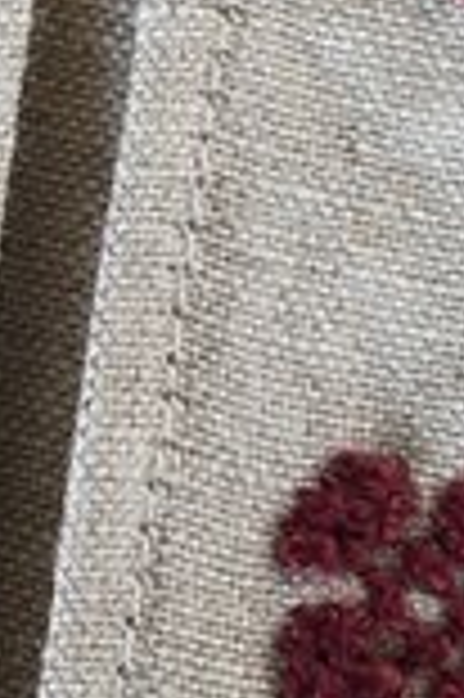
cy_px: -232
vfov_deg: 7.1
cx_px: -806
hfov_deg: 4.6
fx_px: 5541
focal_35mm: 286
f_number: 2
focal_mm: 7.1
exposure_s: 1/100
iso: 688
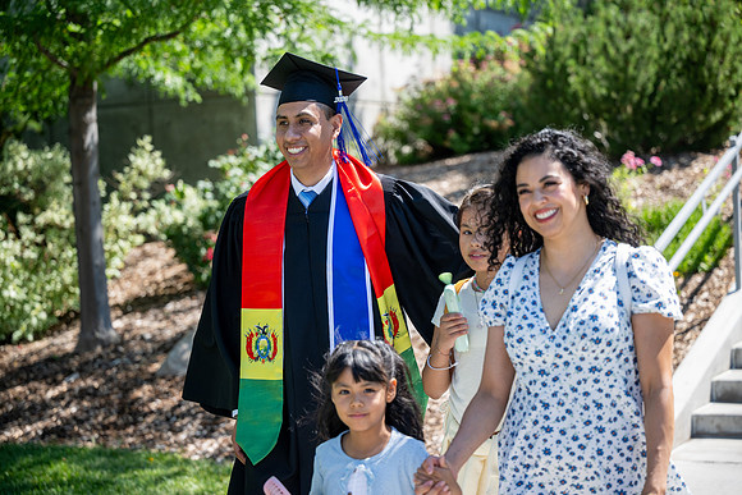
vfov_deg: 18.0
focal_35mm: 76
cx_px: 371
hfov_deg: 26.6
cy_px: 248
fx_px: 1567
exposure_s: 1/1250
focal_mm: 76
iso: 100
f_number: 2.8
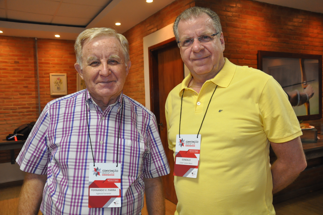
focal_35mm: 33
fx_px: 296
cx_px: 162
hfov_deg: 57.3
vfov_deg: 39.9
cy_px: 108
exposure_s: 1/60
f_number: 4.5
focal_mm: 22
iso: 1000
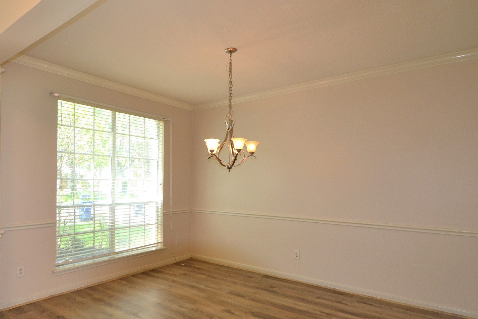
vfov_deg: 57.0
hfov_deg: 77.7
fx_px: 292
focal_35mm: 22
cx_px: 193
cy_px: 181
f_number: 4
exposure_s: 1/80
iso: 400
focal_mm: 10
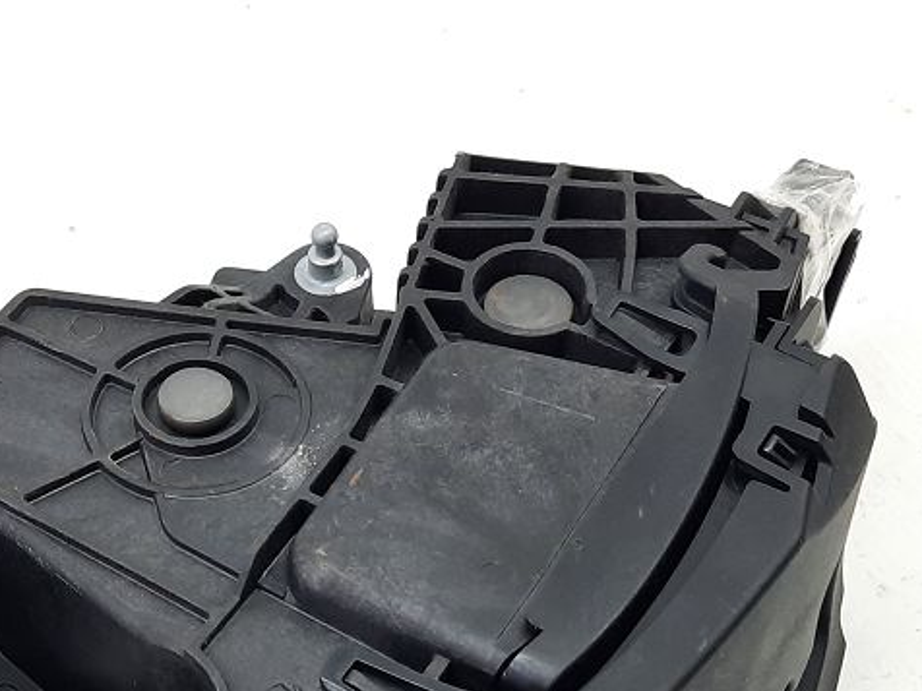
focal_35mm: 63
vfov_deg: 22.0
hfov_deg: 30.6
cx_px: 343
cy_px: 757
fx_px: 1678
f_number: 2
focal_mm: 4.6
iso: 125
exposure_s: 1/50
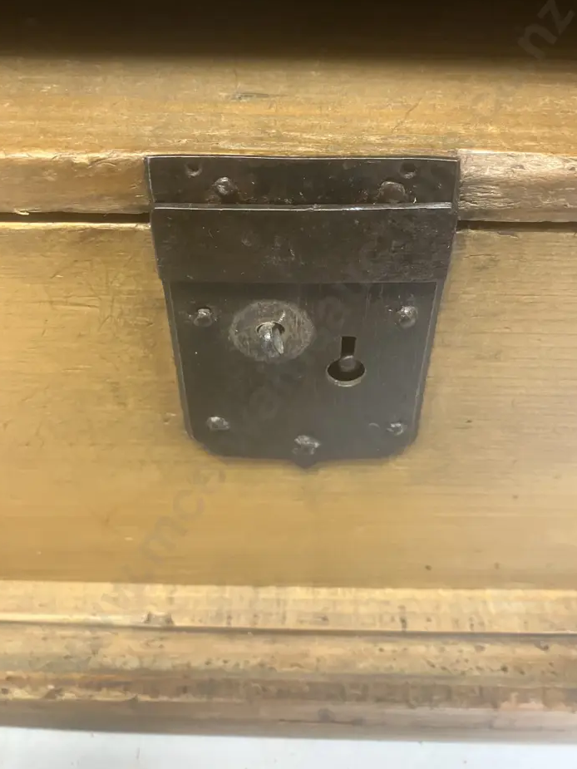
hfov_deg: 45.4
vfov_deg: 58.2
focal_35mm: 31
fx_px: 689
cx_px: 308
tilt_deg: -41.4
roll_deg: -0.9
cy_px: 345
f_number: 1.8
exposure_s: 1/33
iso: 320
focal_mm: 3.99
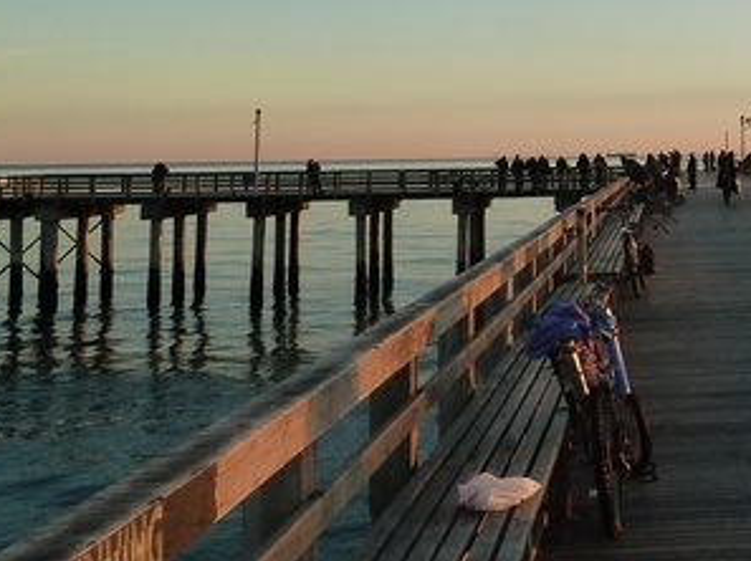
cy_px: 14
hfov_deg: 30.2
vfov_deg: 23.8
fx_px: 1278
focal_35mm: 59
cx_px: 771
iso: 125
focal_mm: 4.1
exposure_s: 1/160
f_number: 4
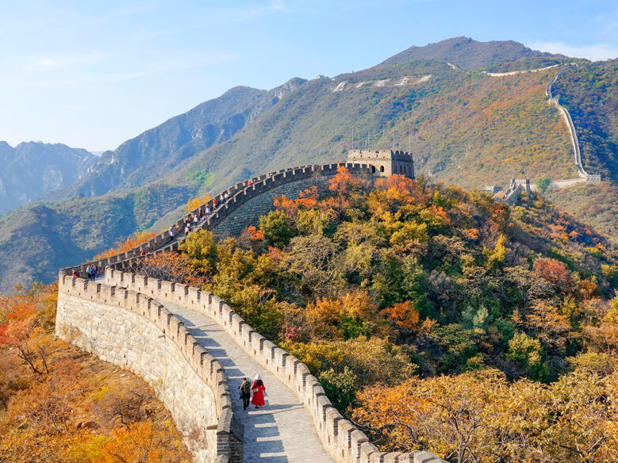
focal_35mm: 40
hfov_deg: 46.7
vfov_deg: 35.9
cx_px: 344
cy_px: 236
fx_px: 714
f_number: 4
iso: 100
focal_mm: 13.3
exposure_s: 1/400
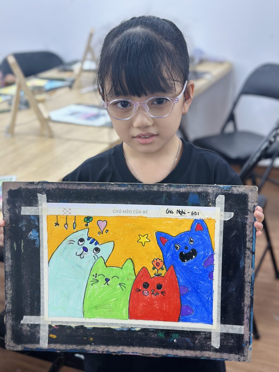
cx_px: 140
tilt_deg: -22.3
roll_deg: +2.1
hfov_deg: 30.3
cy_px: 186
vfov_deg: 39.7
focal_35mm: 48
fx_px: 516
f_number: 1.78
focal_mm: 6.86
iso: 80
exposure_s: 1/100
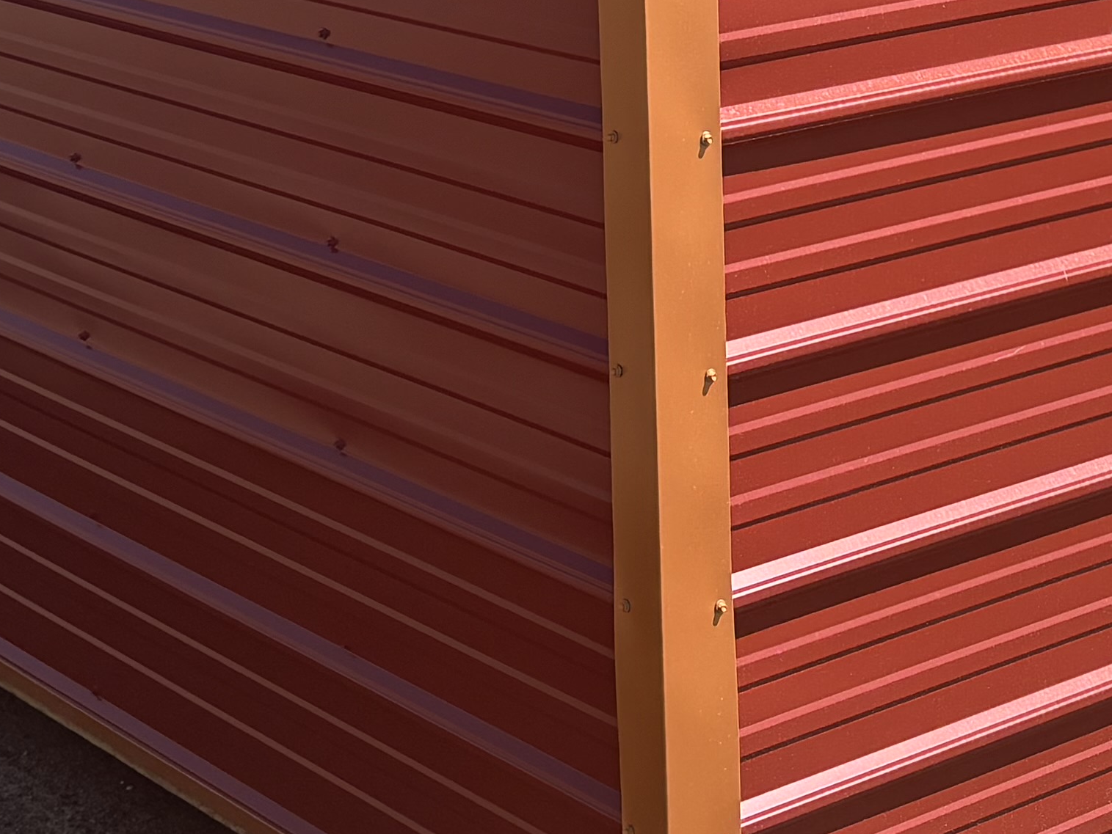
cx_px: 923
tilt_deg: -1.5
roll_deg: +0.2
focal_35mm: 98
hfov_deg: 19.8
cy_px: -286
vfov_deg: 14.4
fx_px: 3149
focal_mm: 5.96
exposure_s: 1/1984
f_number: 1.6
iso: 50
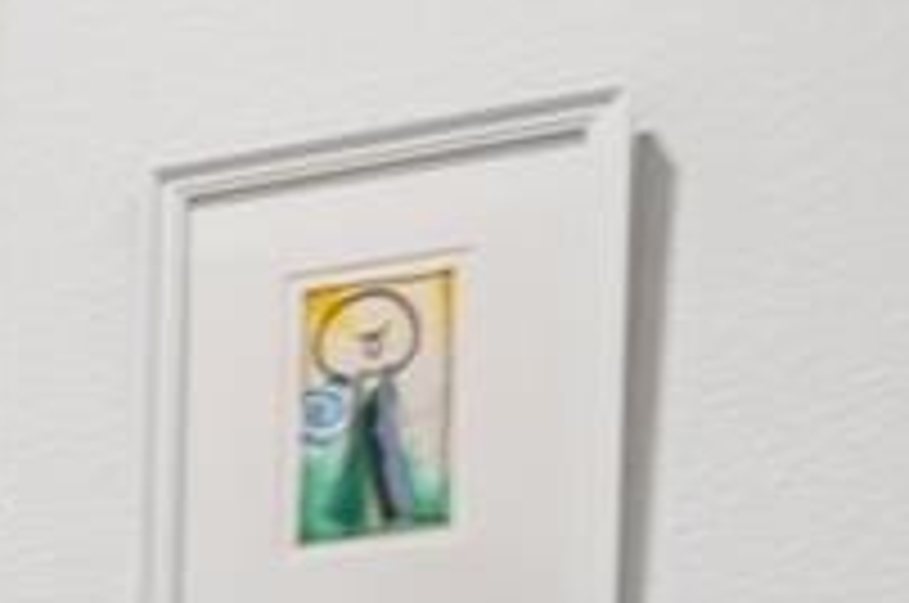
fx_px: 3000
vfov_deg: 9.7
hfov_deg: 10.8
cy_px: 1602
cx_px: -1890
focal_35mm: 119
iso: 100
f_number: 9
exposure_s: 2
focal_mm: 10
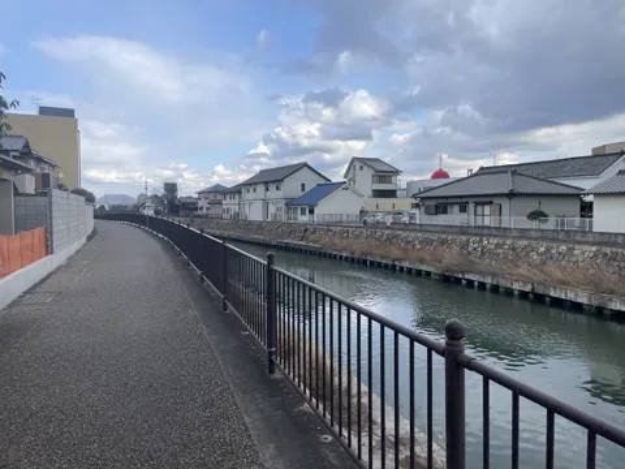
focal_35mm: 26
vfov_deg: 53.1
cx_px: 312
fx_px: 469
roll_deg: +2.5
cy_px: 234
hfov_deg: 67.3
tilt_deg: -2.0
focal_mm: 4.2
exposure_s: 1/1667
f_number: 1.6
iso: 32
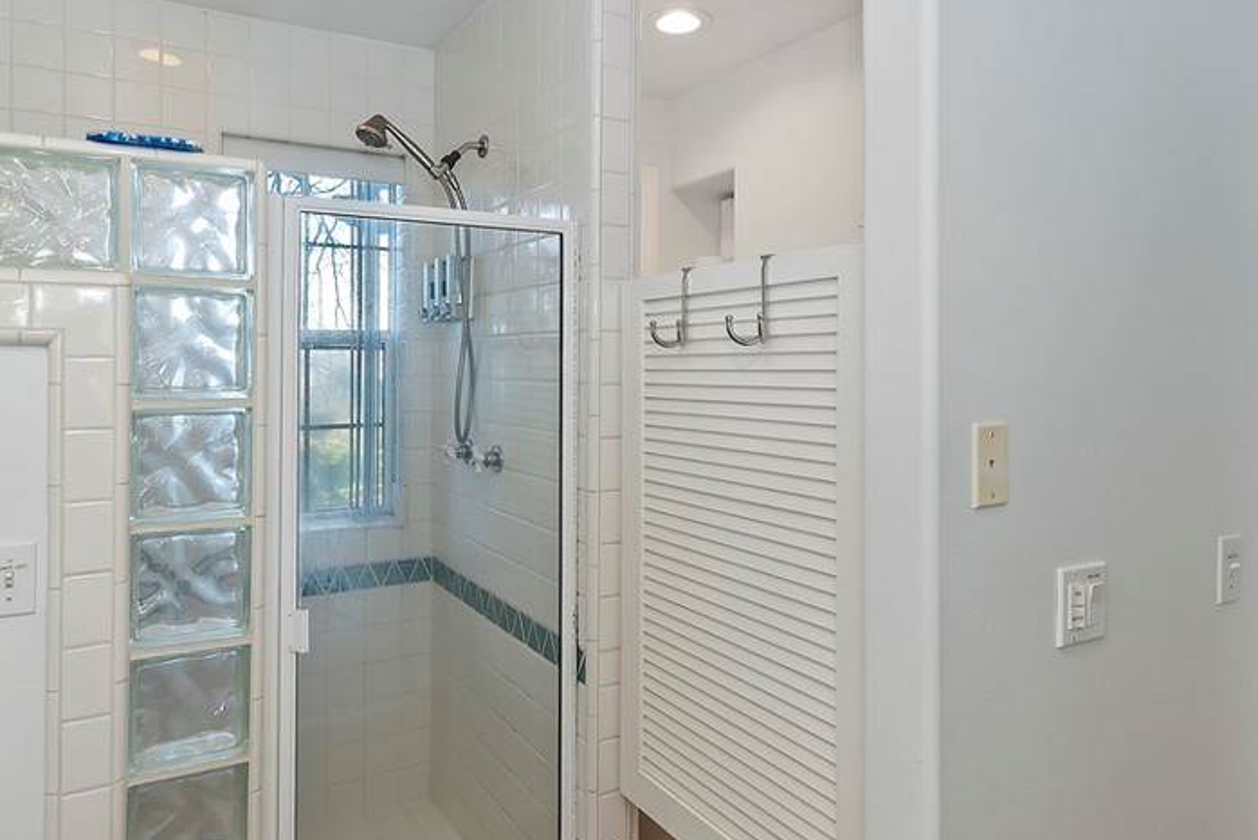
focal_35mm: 22
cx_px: 577
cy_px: 381
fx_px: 769
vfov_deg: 57.2
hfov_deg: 78.4
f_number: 8
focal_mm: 10
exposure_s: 1/30
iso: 320
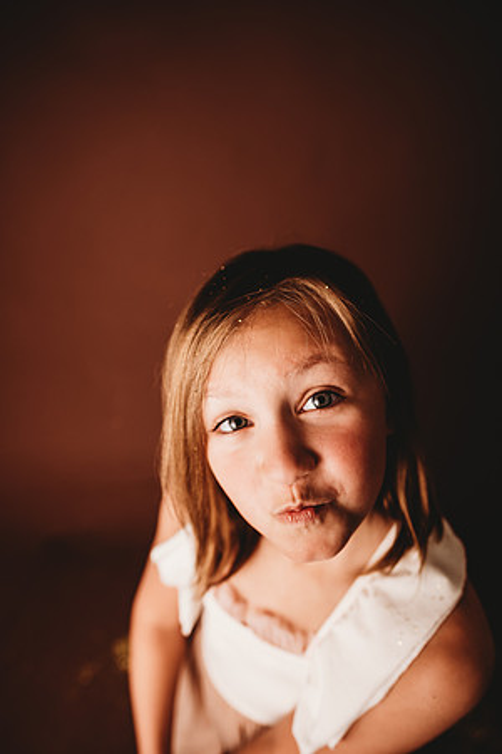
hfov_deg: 53.1
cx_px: 251
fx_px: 502
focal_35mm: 24
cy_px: 377
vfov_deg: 73.7
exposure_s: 1/200
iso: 100
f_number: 2.8
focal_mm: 24
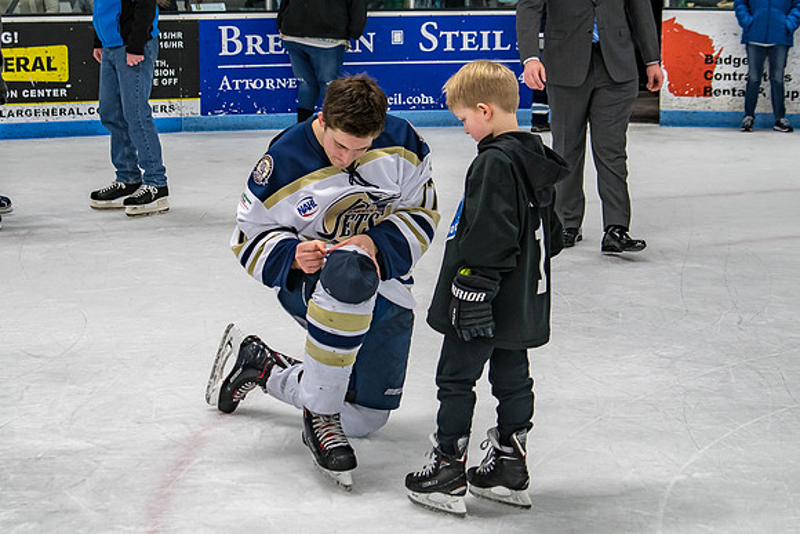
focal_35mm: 76
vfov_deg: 17.9
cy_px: 209
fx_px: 1692
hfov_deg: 26.6
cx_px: 390
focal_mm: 40
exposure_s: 1/250
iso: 360
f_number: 4
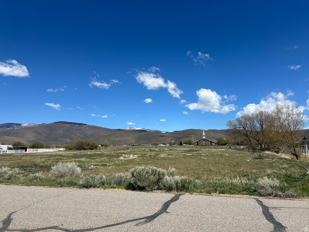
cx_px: 154
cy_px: 116
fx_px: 214
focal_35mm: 24
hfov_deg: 71.6
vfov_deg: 56.8
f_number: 1.78
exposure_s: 1/7042
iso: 80
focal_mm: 6.86
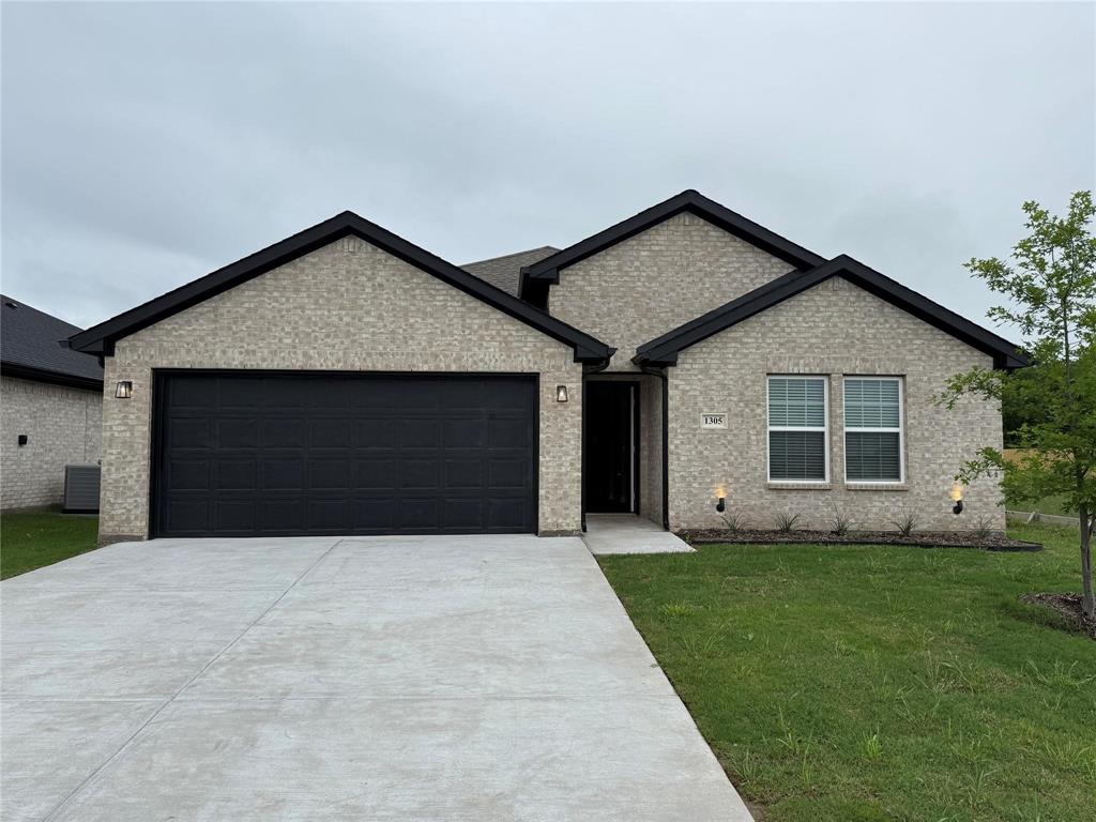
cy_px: 411
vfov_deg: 56.8
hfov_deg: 71.6
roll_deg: -0.4
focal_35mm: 24
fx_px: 760
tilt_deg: +4.2
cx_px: 548
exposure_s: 1/3584
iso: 80
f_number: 1.78
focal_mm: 6.76
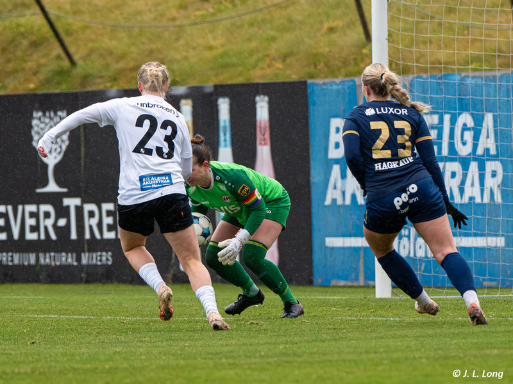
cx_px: 274
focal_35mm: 462
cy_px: 156
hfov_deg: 4.3
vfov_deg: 3.2
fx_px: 6850
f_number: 5.6
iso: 2200
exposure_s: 1/1000
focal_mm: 290
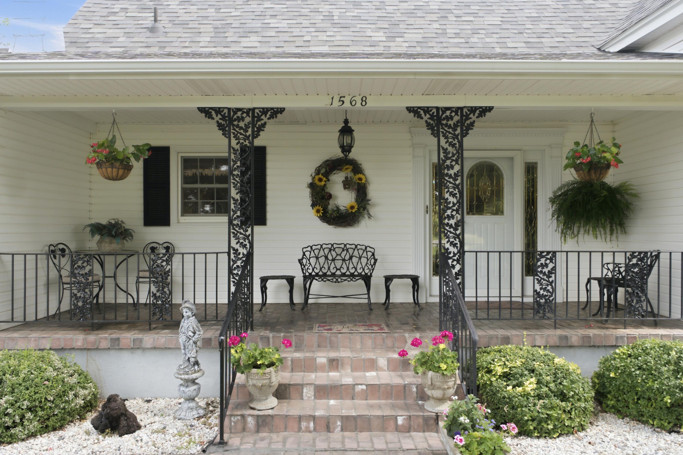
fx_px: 531
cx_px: 344
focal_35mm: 28
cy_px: 223
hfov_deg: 65.5
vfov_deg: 46.4
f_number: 9
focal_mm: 18
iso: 320
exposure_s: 1/60
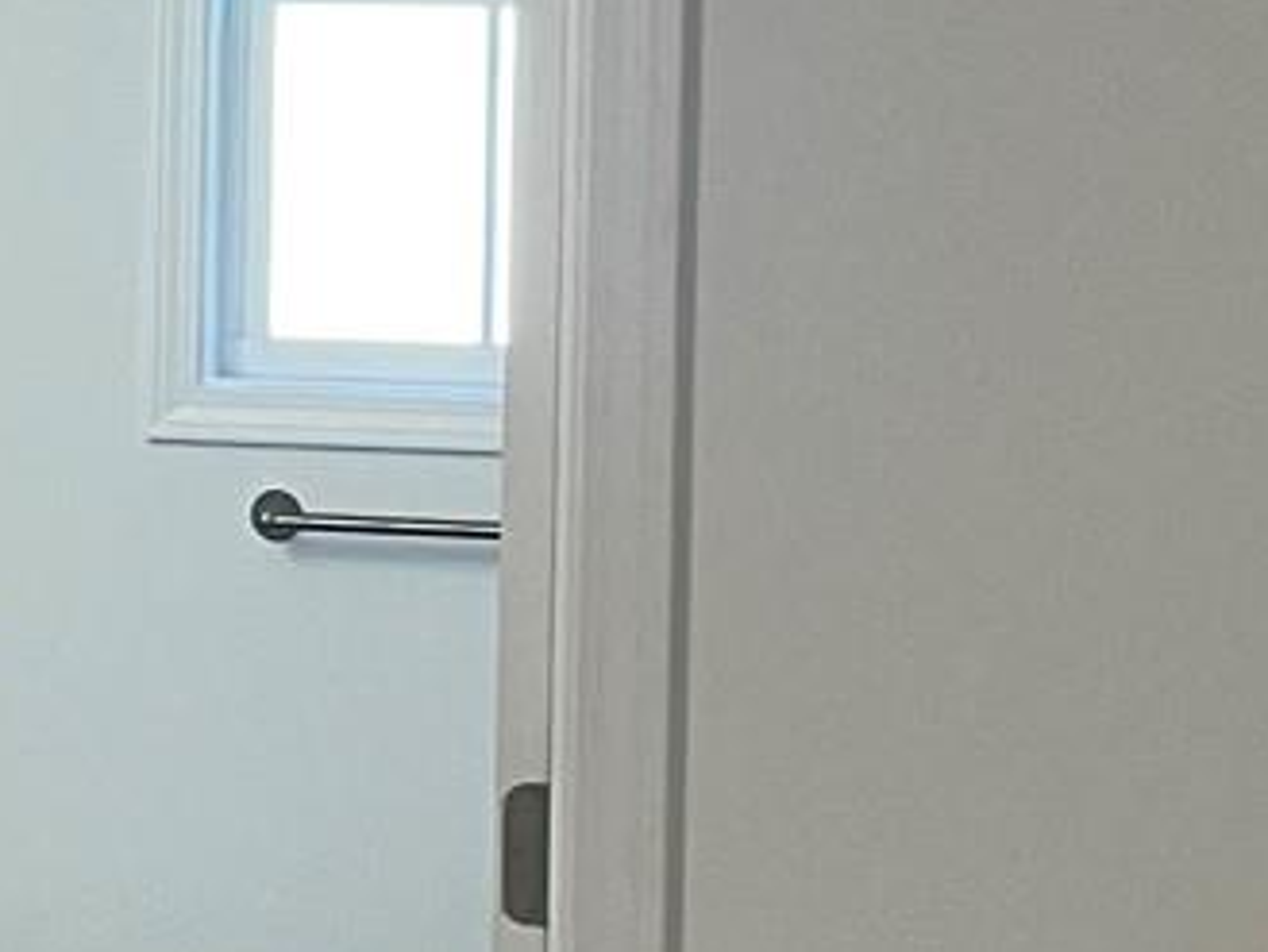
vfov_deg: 9.2
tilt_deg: -1.5
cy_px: 262
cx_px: -166
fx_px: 5936
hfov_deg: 12.0
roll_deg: -1.1
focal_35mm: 162
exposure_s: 1/60
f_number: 1.6
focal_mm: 4.2
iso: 80
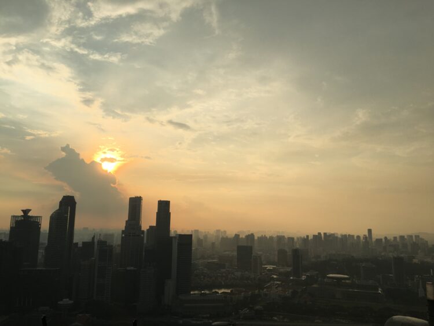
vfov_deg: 48.3
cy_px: 163
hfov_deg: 61.6
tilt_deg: +10.2
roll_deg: -1.0
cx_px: 217
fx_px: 364
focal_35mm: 29
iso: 25
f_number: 2.2
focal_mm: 4.15
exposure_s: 1/3497
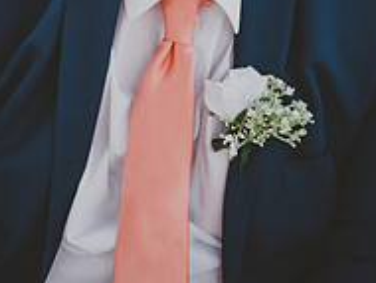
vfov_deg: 17.2
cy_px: 0
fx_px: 914
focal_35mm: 84
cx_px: 189
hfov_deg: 23.3
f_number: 2.8
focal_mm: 37
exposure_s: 1/125
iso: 1000
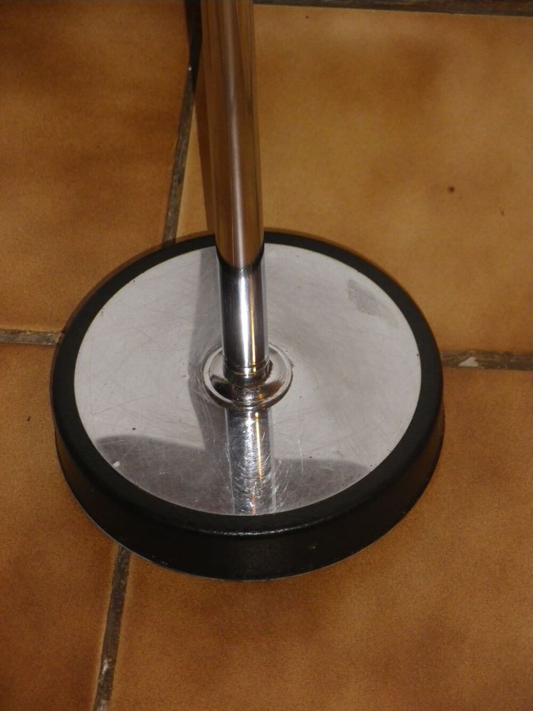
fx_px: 2956
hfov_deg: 10.3
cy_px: 356
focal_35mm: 144
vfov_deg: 13.7
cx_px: 266
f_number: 5.3
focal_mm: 25.8
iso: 400
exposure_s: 1/100
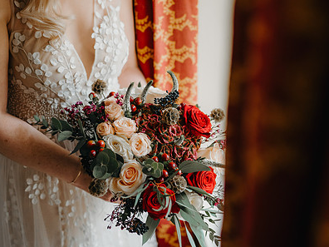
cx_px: 211
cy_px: 109
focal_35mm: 52
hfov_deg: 36.6
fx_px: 494
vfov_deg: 28.0
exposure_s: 1/200
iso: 640
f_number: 1.8
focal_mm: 35
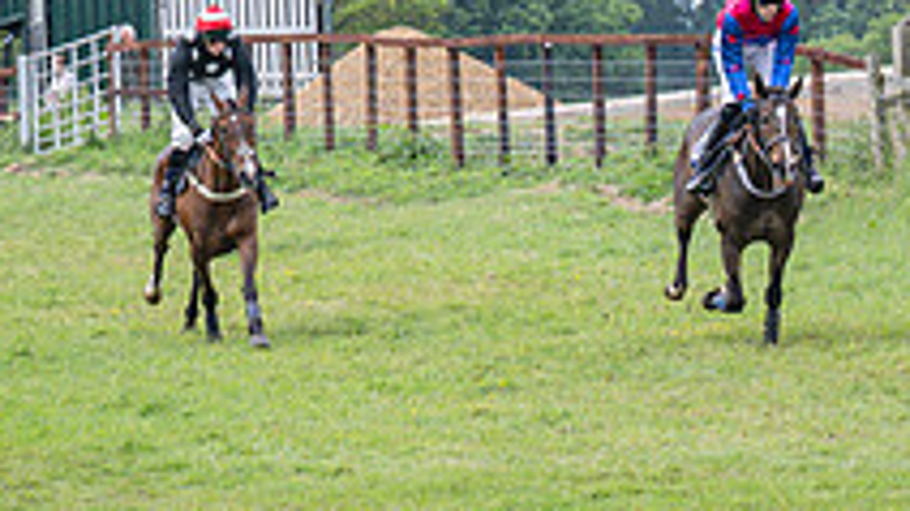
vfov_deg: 2.9
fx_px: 9936
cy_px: 296
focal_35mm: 412
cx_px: 911
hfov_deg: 5.2
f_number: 5
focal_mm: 93
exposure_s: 1/1600
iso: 400
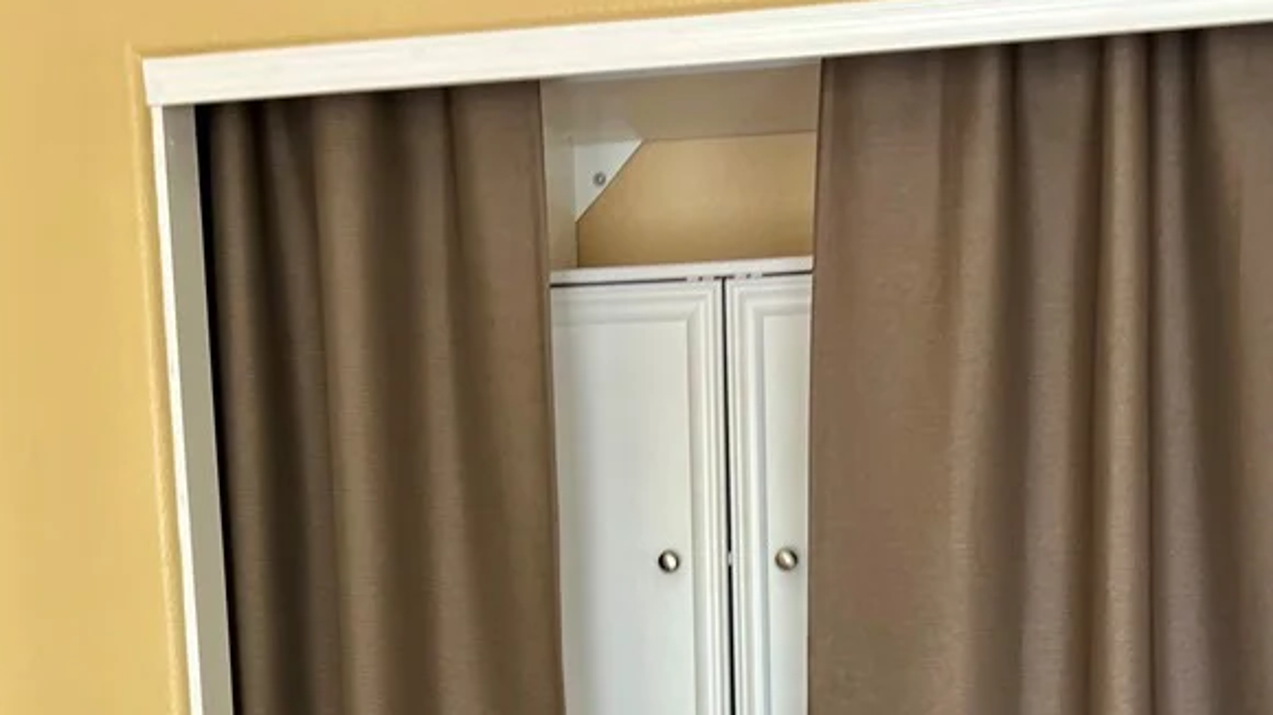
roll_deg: -0.3
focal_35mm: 50
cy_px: 750
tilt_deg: -4.1
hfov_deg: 41.3
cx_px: 711
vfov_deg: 22.8
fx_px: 1687
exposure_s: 1/121
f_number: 1.5
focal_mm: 5.7
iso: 125
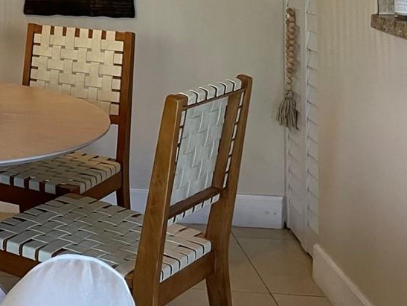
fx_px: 894
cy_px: -118
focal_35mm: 76
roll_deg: -1.3
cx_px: -75
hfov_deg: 23.5
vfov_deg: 17.8
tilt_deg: +2.7
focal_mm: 4.2
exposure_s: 1/60
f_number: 1.6
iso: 125
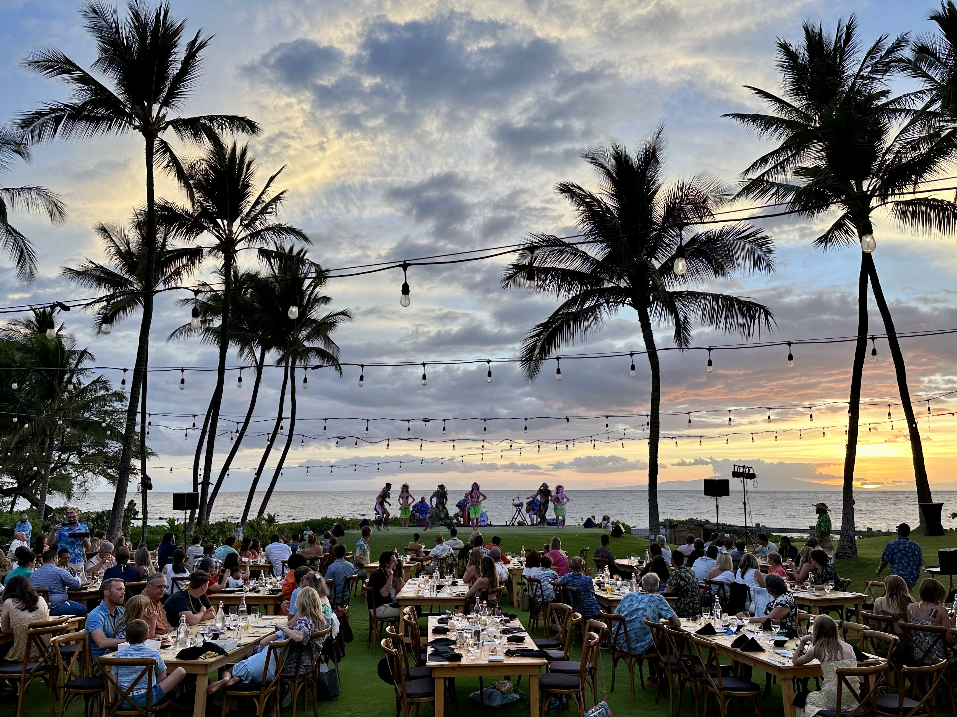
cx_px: 478
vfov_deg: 56.8
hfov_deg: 71.6
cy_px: 358
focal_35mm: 24
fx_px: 663
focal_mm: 6.86
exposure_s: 1/281
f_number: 1.78
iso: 80
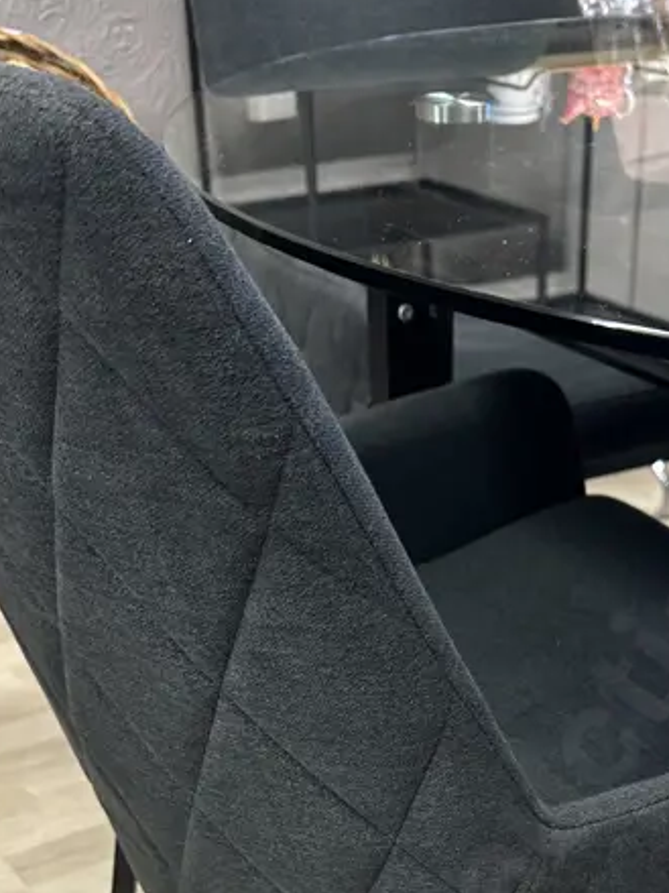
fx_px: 1444
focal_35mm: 56
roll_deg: +1.3
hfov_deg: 26.0
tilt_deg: -37.9
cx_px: 437
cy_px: 962
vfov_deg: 30.9
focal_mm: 6.86
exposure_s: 1/50
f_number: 1.78
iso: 160
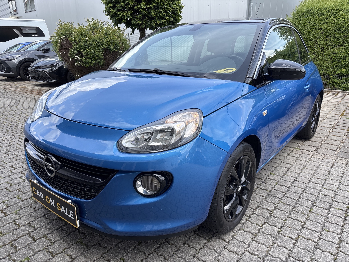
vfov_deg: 53.1
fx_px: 262
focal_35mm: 26
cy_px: 131
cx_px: 174
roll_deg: +1.1
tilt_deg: -18.5
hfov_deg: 67.3
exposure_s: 1/1103
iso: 50
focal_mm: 5.96
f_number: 1.6
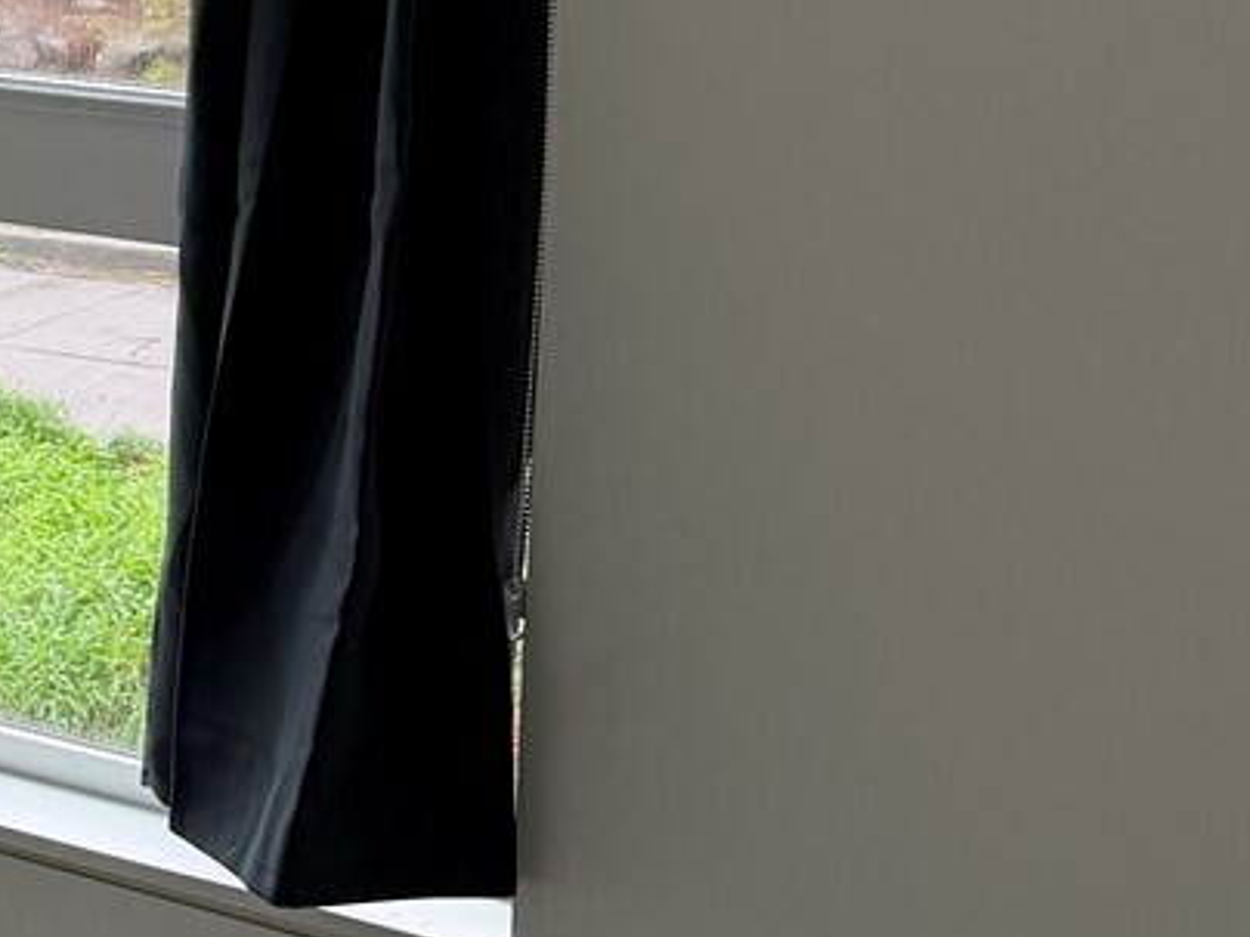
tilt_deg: -7.3
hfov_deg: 16.3
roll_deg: +0.2
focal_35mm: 95
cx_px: -1200
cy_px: -31
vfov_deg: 15.2
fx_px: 3430
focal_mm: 6.76
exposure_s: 1/120
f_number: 1.78
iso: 100
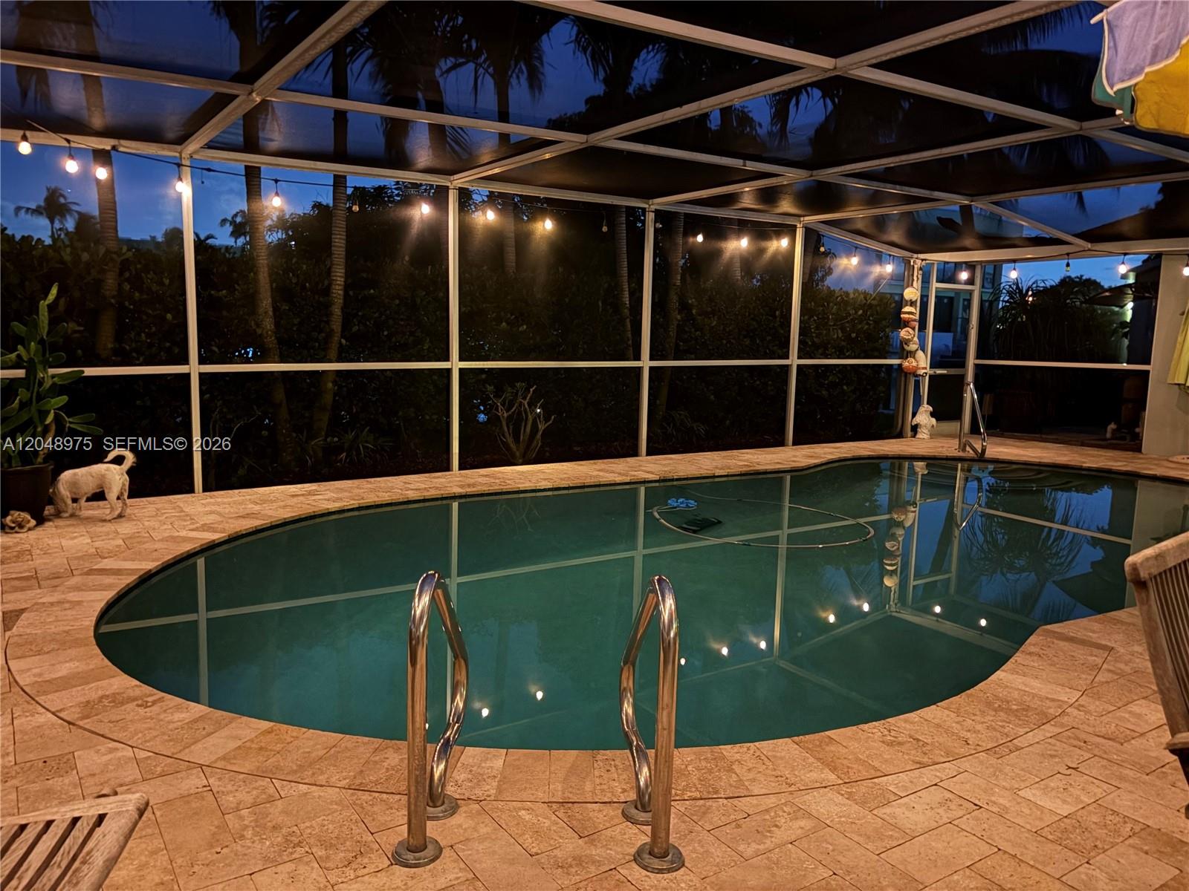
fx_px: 893
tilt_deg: -7.0
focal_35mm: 26
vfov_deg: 53.1
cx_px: 594
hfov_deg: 67.3
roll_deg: -0.9
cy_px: 446
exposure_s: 1/5
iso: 1250
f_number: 1.6
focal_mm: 5.96
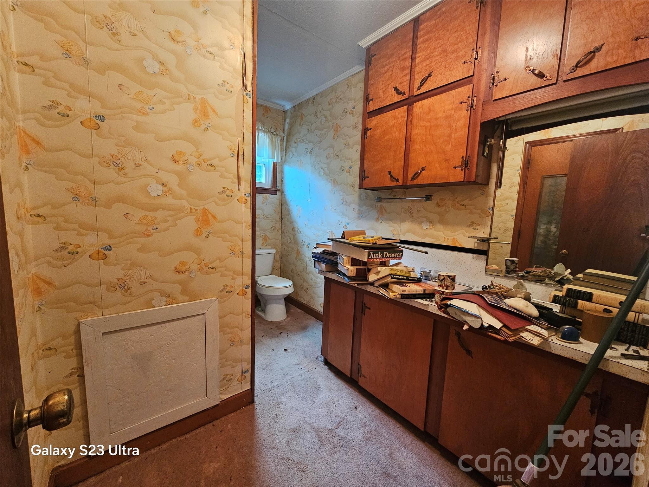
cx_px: 324
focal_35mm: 13
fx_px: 244
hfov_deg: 106.2
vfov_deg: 89.9
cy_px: 244
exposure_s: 1/30
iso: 500
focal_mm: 2.2
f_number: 2.2
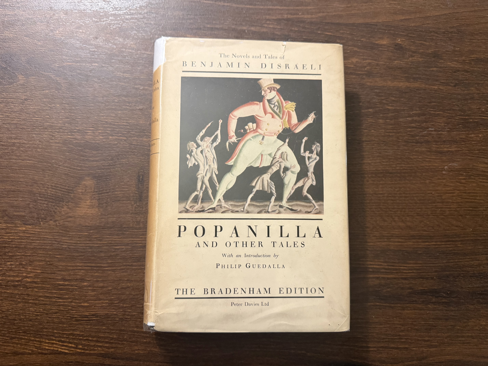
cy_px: 183
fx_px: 338
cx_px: 244
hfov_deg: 71.6
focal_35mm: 24
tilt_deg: -82.5
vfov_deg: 56.8
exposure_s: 1/60
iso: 400
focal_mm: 6.76
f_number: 1.78
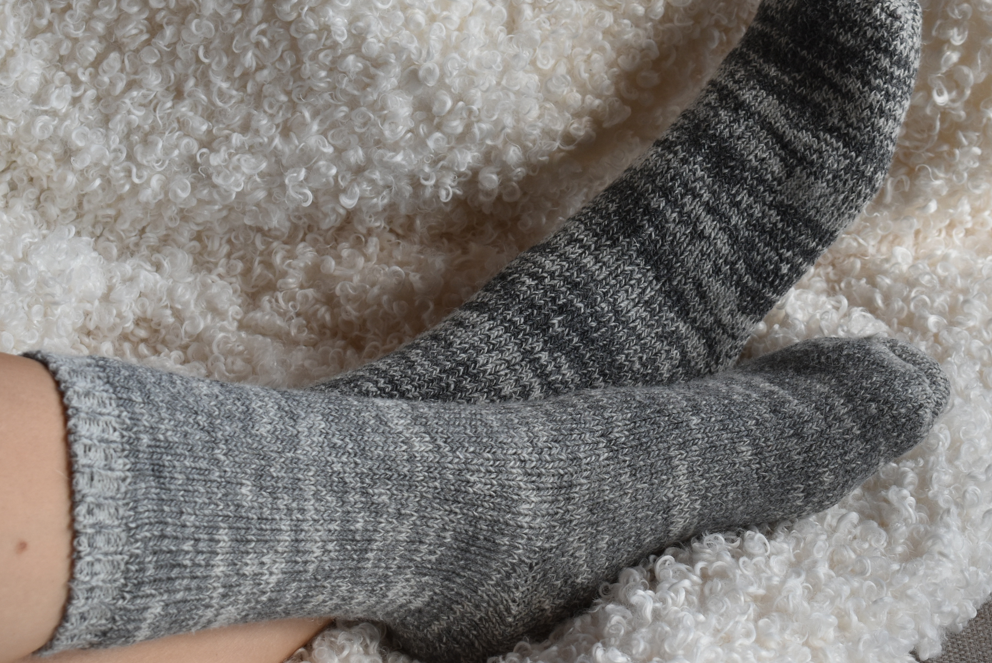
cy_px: 212
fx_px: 3274
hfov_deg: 17.2
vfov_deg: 11.6
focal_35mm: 119
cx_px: 573
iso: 400
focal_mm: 55
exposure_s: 1/250
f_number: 8
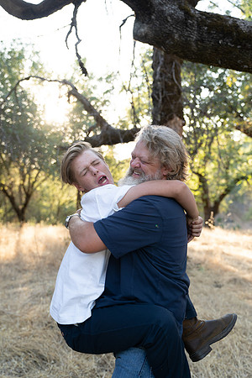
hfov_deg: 32.6
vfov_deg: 47.4
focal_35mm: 41
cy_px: 189
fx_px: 430
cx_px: 126
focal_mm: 41
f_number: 3.2
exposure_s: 1/100
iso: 200
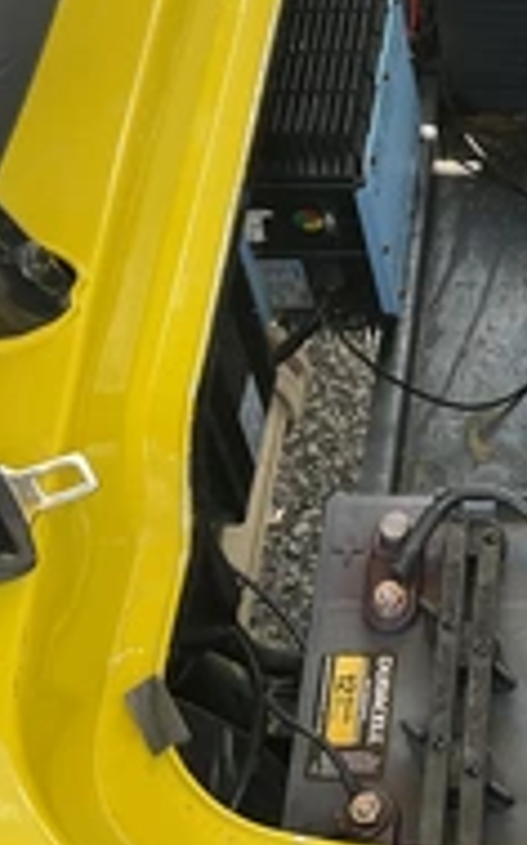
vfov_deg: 31.1
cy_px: 241
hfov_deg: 19.0
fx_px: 1495
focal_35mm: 65
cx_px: 607
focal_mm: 3
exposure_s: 1/216
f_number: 1.8
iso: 20
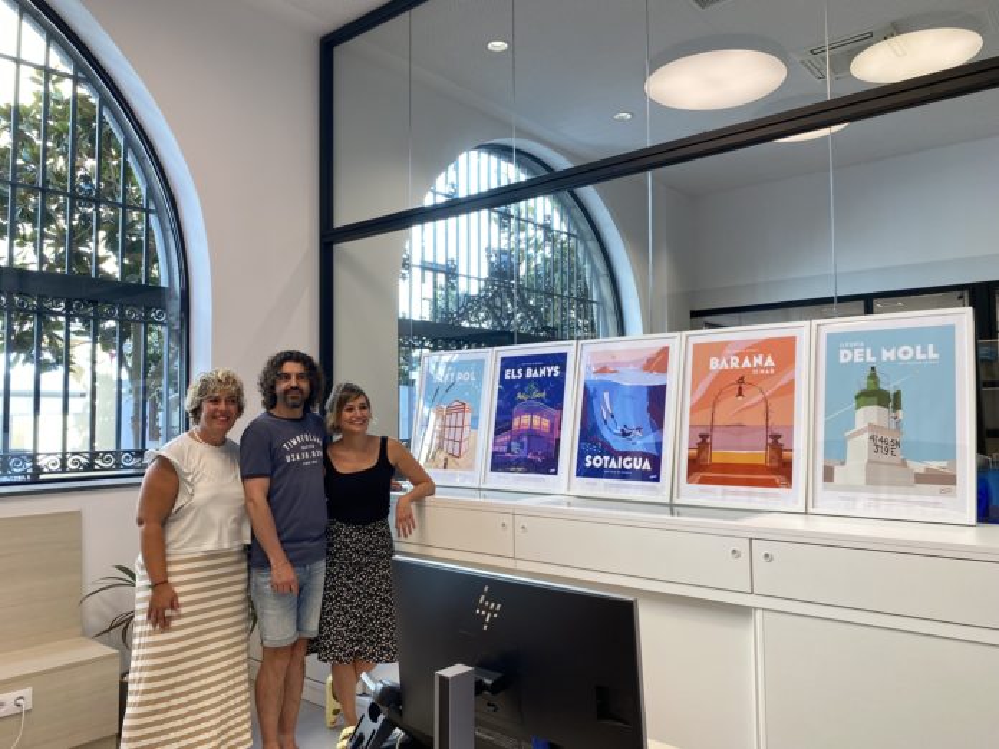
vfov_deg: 53.1
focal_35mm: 26
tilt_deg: +4.9
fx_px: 750
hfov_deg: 67.3
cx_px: 500
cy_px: 374
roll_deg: +0.9
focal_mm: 4.25
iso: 40
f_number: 1.8
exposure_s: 1/100
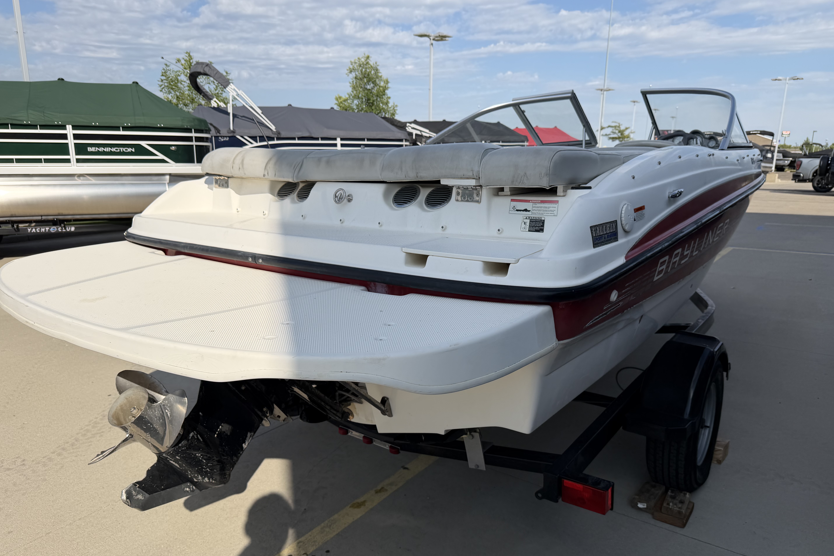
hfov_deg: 71.5
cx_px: 417
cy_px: 309
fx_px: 579
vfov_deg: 51.2
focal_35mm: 25
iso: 80
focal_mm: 6.76
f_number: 1.78
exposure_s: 1/6711
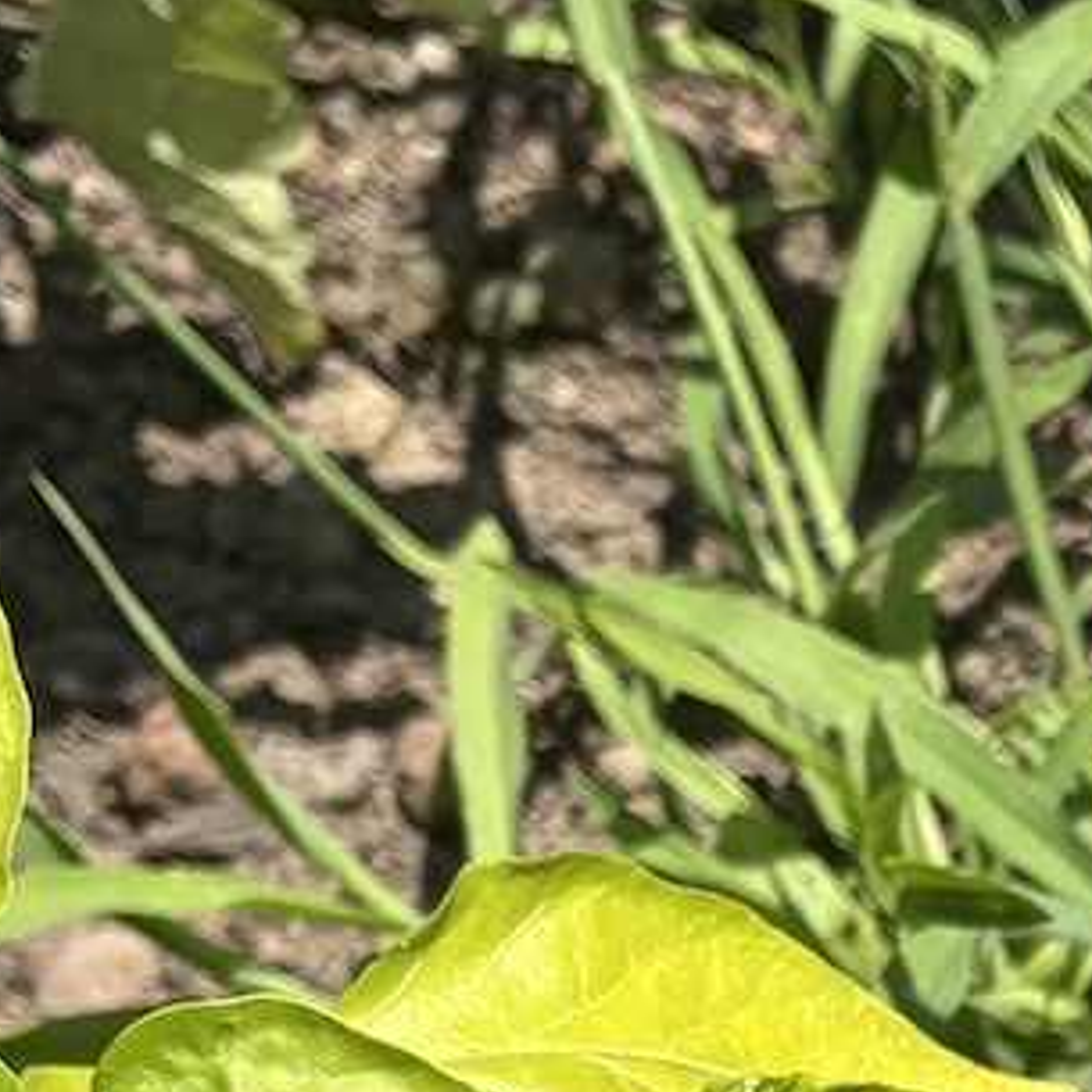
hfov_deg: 9.3
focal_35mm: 172
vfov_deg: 9.7
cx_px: 2429
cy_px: 1915
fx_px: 6139
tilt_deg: -63.5
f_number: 1.6
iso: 50
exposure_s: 1/2538
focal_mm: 5.96
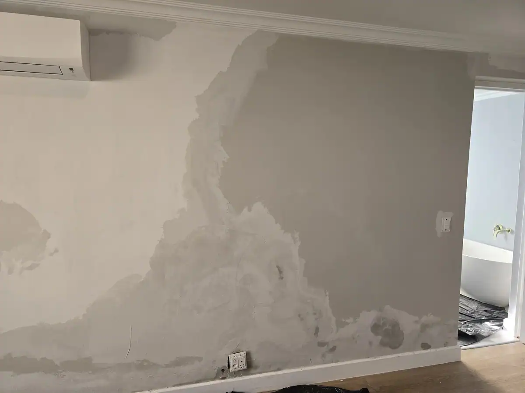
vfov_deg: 58.9
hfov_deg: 73.9
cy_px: 196
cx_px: 262
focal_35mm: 23
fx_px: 349
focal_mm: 6.3
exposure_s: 1/180
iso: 125
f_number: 1.7
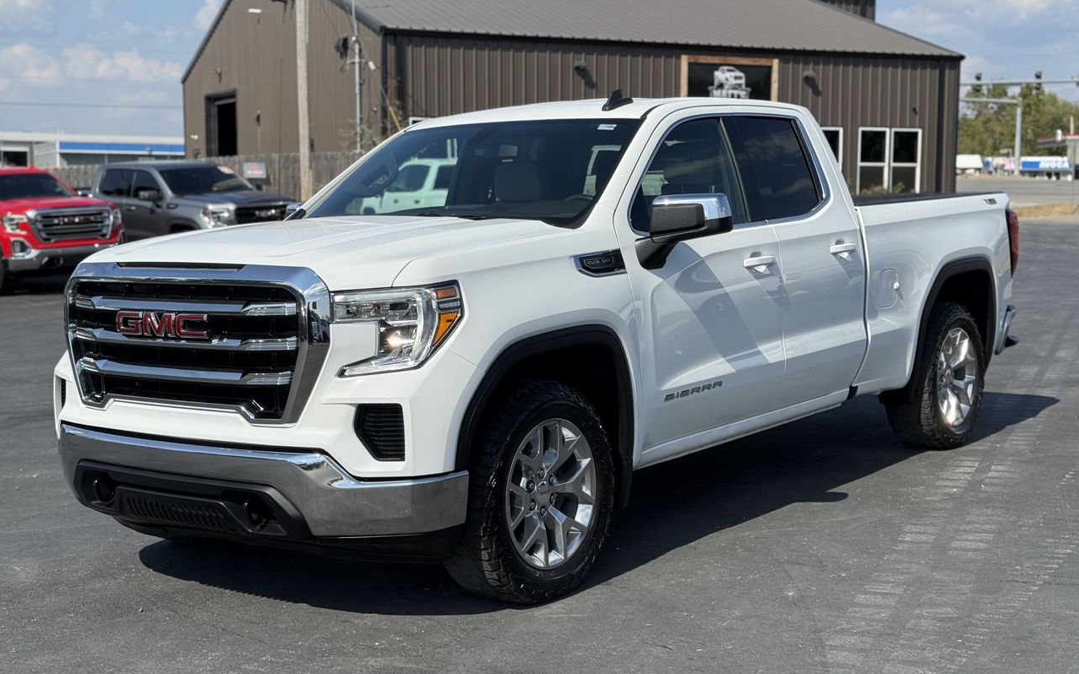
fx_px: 1500
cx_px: 539
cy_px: 355
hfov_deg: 39.6
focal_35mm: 51
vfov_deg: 25.3
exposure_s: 1/6024
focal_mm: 6.76
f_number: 1.78
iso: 64
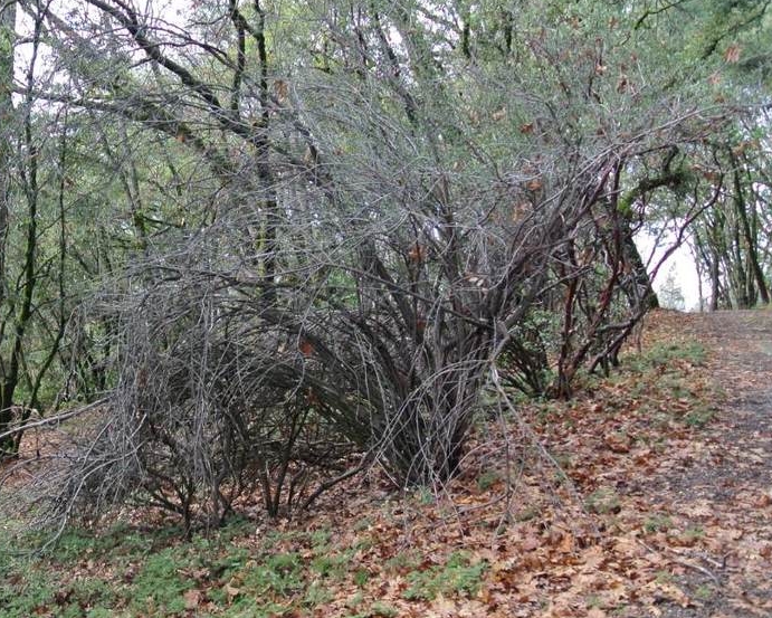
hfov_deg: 37.8
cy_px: 384
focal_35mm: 47
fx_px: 1074
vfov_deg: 32.0
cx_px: 131
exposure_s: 1/100
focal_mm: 10
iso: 100
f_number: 3.5
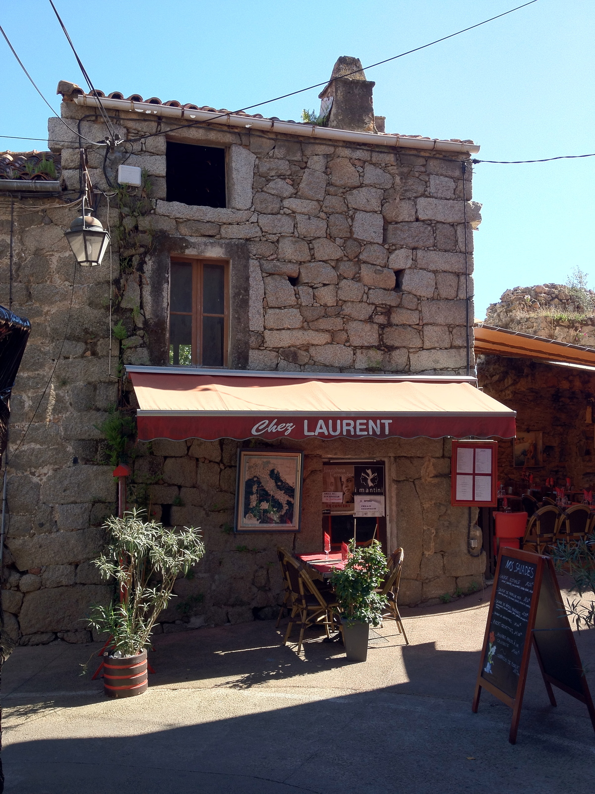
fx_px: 802
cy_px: 397
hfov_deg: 40.7
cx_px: 298
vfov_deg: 52.6
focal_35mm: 35
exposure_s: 1/476
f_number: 2.4
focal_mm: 4.28
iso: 64
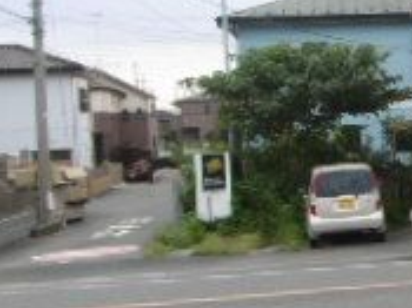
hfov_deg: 19.7
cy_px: 122
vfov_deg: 16.7
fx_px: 1047
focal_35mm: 88
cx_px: 596
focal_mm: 4.3
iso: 100
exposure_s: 1/200
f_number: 3.1
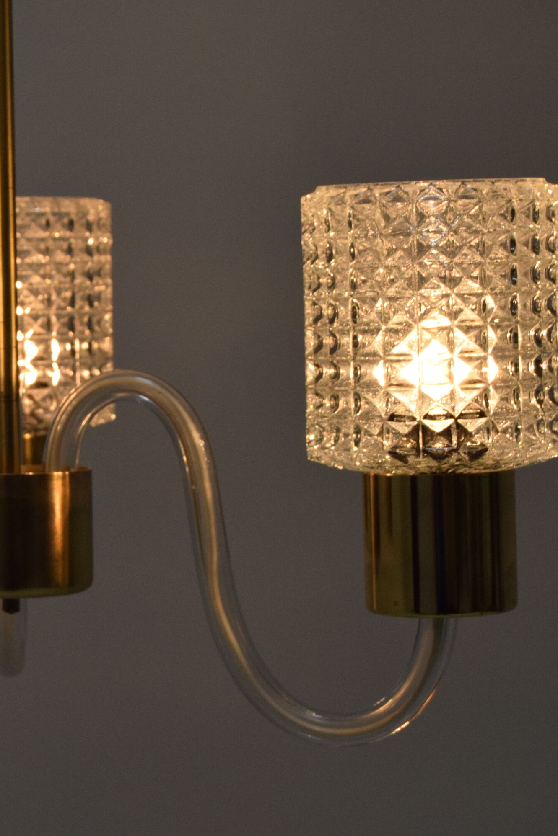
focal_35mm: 124
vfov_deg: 16.6
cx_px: -5
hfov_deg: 11.0
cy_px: 418
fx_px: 2876
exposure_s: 1/400
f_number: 10
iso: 1600
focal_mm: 55
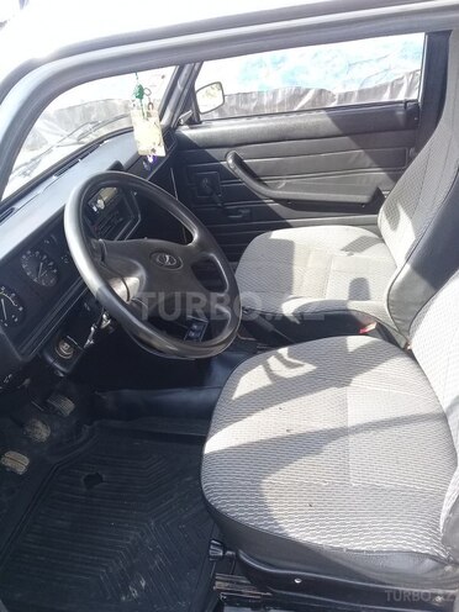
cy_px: 306
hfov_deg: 45.4
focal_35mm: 31
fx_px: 548
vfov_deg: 58.4
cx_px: 230
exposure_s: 1/100
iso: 50
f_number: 2.2
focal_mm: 3.3
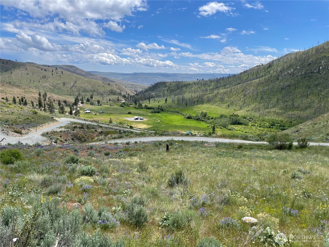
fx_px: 247
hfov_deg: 67.3
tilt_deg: -9.9
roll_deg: -0.6
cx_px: 164
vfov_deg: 53.1
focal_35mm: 26
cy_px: 124
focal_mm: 4.2
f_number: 1.6
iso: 32
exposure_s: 1/3731
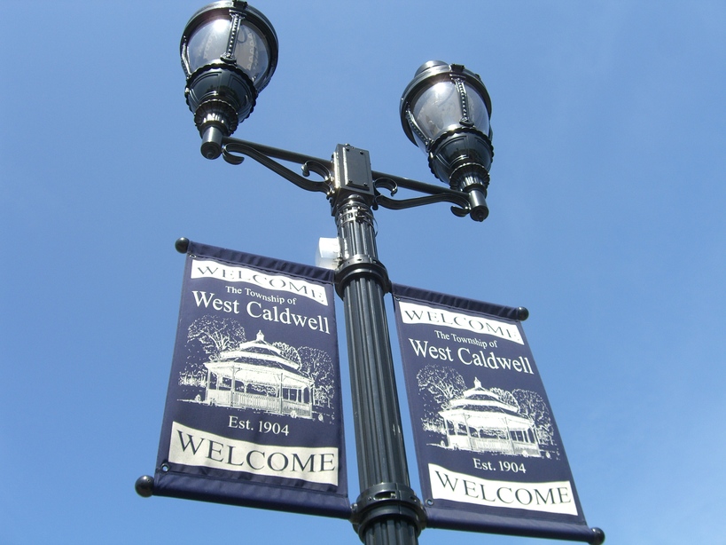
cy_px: 272
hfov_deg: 49.0
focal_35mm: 38
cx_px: 363
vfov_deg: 37.7
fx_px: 797
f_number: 4
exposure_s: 1/400
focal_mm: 7.9
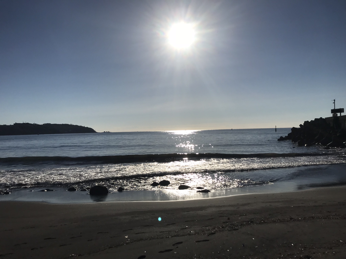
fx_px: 280
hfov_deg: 63.4
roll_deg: +0.9
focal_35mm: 28
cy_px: 130
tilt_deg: +1.5
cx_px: 173
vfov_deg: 49.7
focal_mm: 3.99
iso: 25
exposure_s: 1/19231
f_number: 1.8
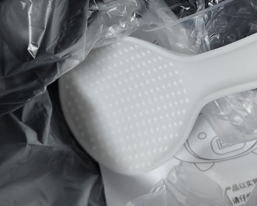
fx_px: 624
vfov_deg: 18.6
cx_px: 146
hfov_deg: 23.3
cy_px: 46
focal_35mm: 82
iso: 902
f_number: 1.88
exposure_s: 1/120
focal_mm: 5.56
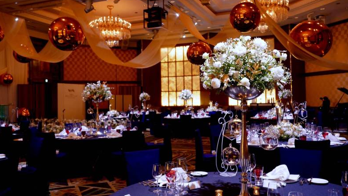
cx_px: 175
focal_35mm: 33
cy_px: 91
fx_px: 305
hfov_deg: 59.5
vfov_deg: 35.6
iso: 1600
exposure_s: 1/30
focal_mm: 31
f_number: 5.6
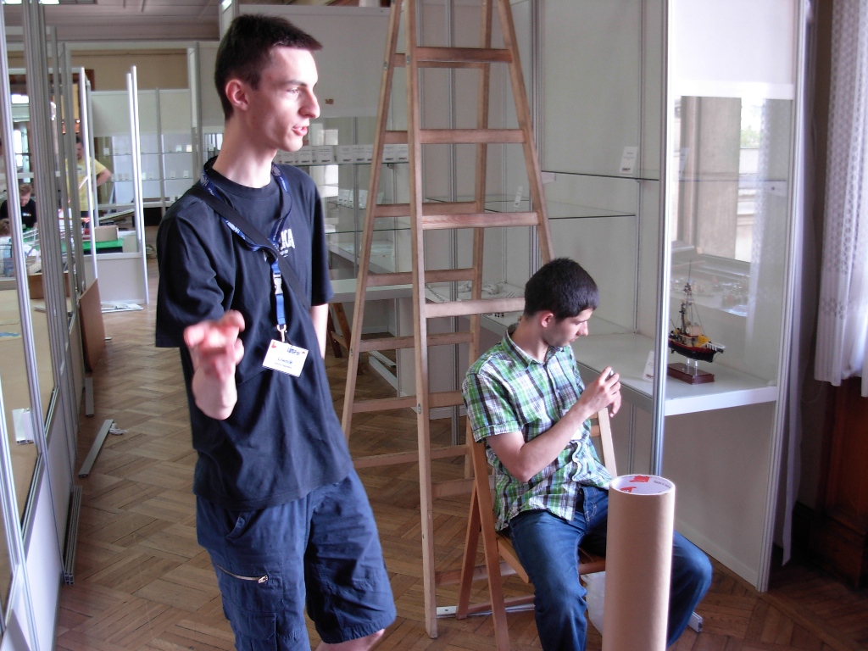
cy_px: 326
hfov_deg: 49.0
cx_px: 434
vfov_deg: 37.7
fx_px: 953
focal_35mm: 38
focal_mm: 6.3
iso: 79
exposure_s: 1/10
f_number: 2.9
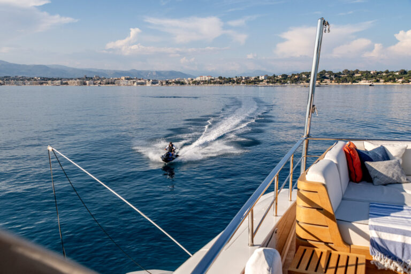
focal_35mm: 30
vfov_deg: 43.6
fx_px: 342
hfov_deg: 61.9
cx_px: 206
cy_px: 137
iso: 400
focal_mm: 30
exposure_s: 1/2500
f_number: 8
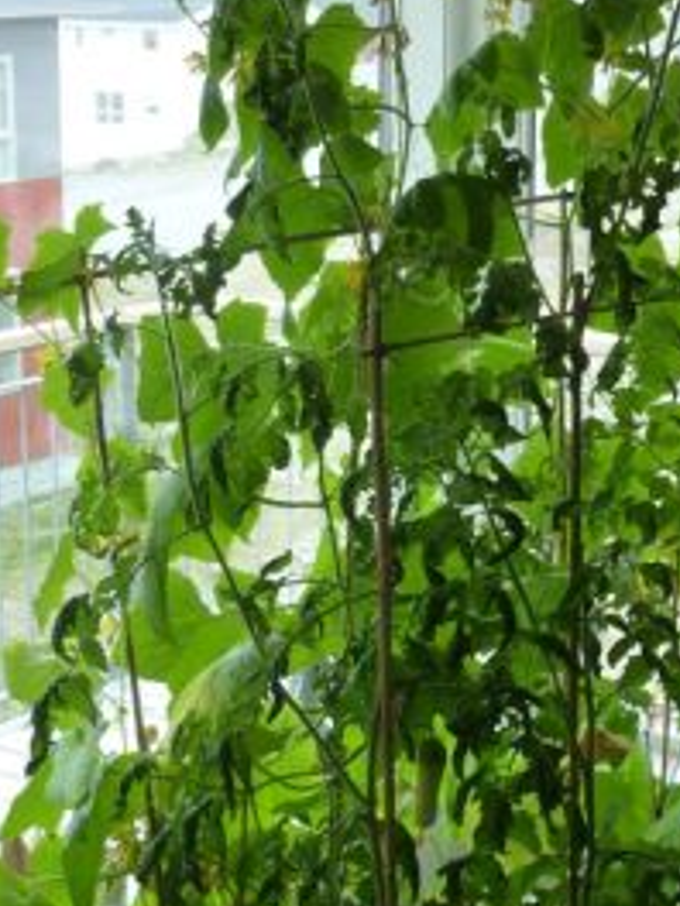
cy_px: 439
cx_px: 350
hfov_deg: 16.2
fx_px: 2383
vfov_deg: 21.5
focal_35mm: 91
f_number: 3.6
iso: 125
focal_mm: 6.5
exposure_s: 1/40
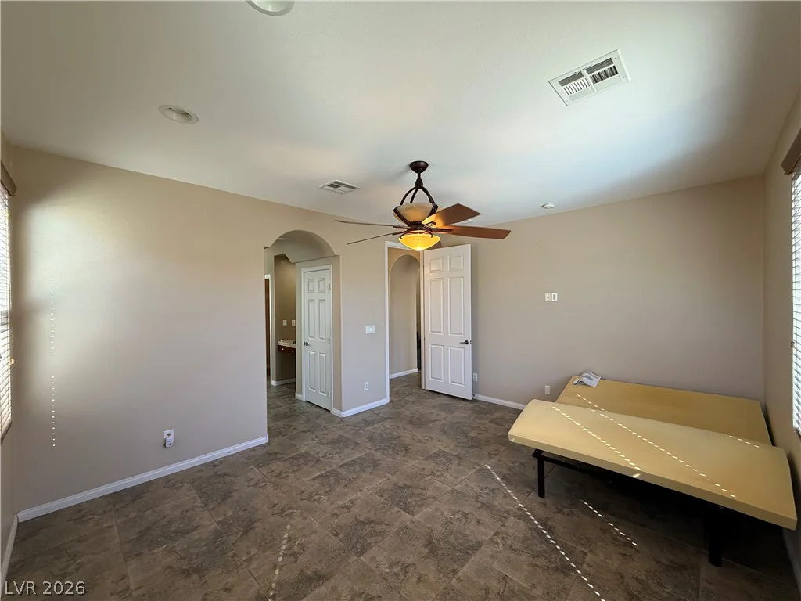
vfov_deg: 85.7
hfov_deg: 102.1
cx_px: 400
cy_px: 300
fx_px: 324
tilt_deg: +0.0
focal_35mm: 14
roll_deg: +0.3
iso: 125
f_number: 2.2
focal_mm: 2.22
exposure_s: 1/120
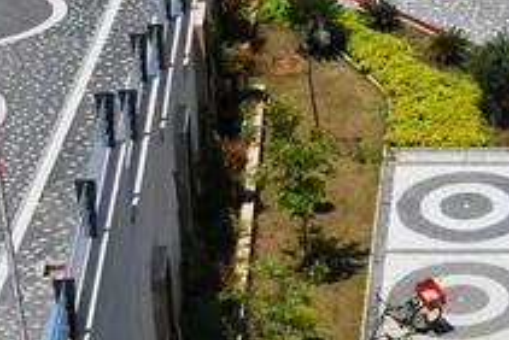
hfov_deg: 10.4
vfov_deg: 7.0
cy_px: -133
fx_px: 2731
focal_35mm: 193
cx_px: 647
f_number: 11
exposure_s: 1/500
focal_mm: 32
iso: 200
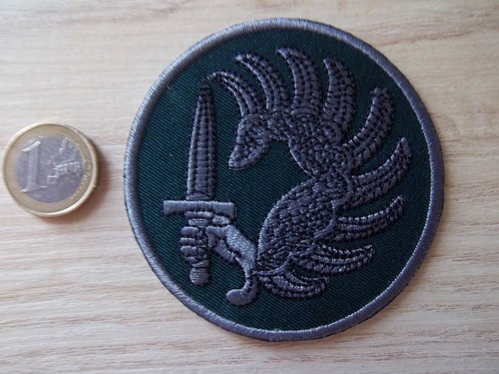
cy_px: 187
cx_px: 250
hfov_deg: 63.4
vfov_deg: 49.7
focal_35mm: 28
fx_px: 404
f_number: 3.5
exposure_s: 1/8
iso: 171
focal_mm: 5.05
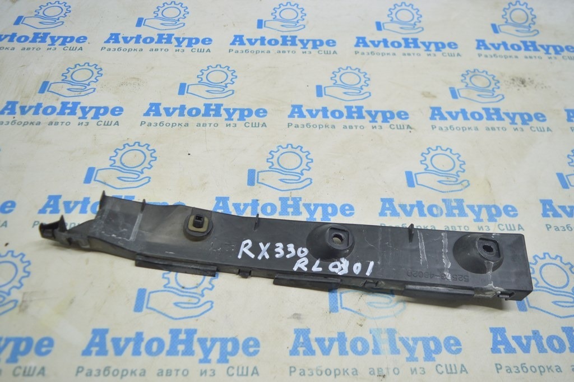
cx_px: 287
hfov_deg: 62.0
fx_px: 478
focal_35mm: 30
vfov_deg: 43.5
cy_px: 191
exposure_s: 1/50
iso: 400
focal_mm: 20
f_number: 3.8
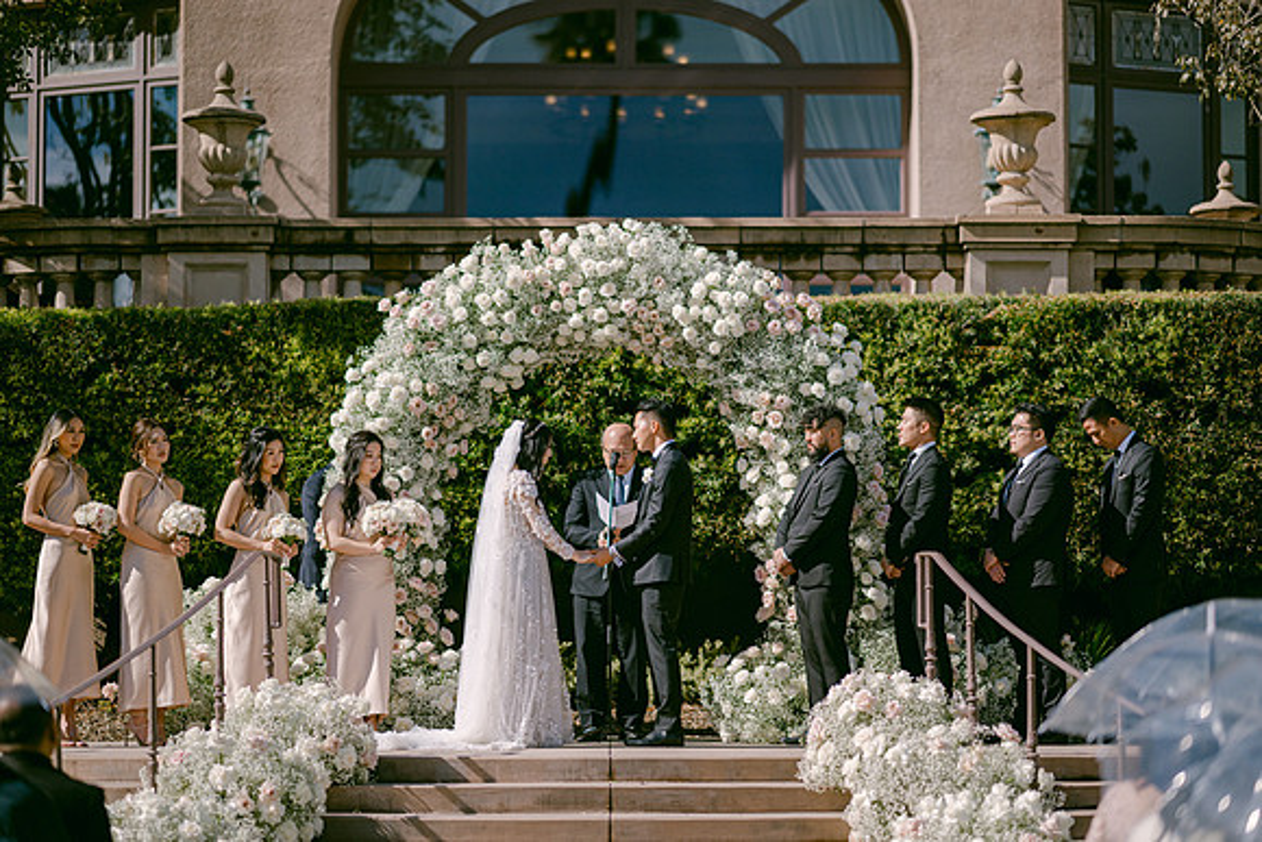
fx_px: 3703
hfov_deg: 19.3
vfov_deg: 13.0
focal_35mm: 106
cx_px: 631
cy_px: 421
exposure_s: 1/20000
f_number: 1.4
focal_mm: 105
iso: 200
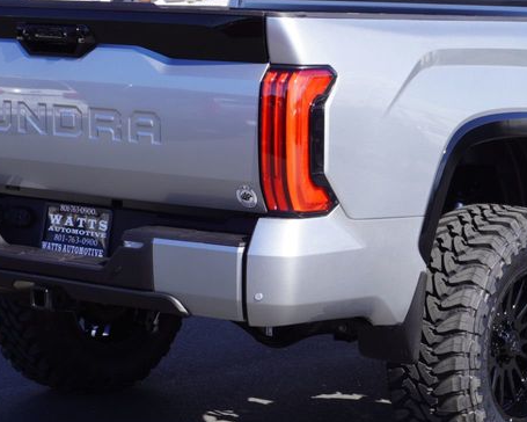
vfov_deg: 13.9
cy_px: 180
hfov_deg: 17.2
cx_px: 391
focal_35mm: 111
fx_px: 1732
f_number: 9
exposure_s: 1/100
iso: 100
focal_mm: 35
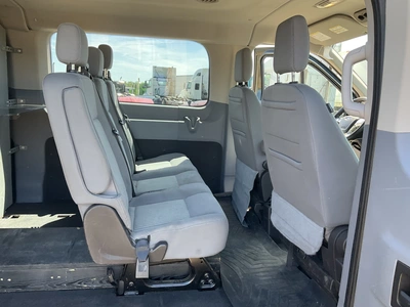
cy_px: 154
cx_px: 205
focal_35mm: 29
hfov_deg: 61.7
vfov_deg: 48.2
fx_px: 343
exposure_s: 1/122
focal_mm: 3
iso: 32
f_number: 1.8
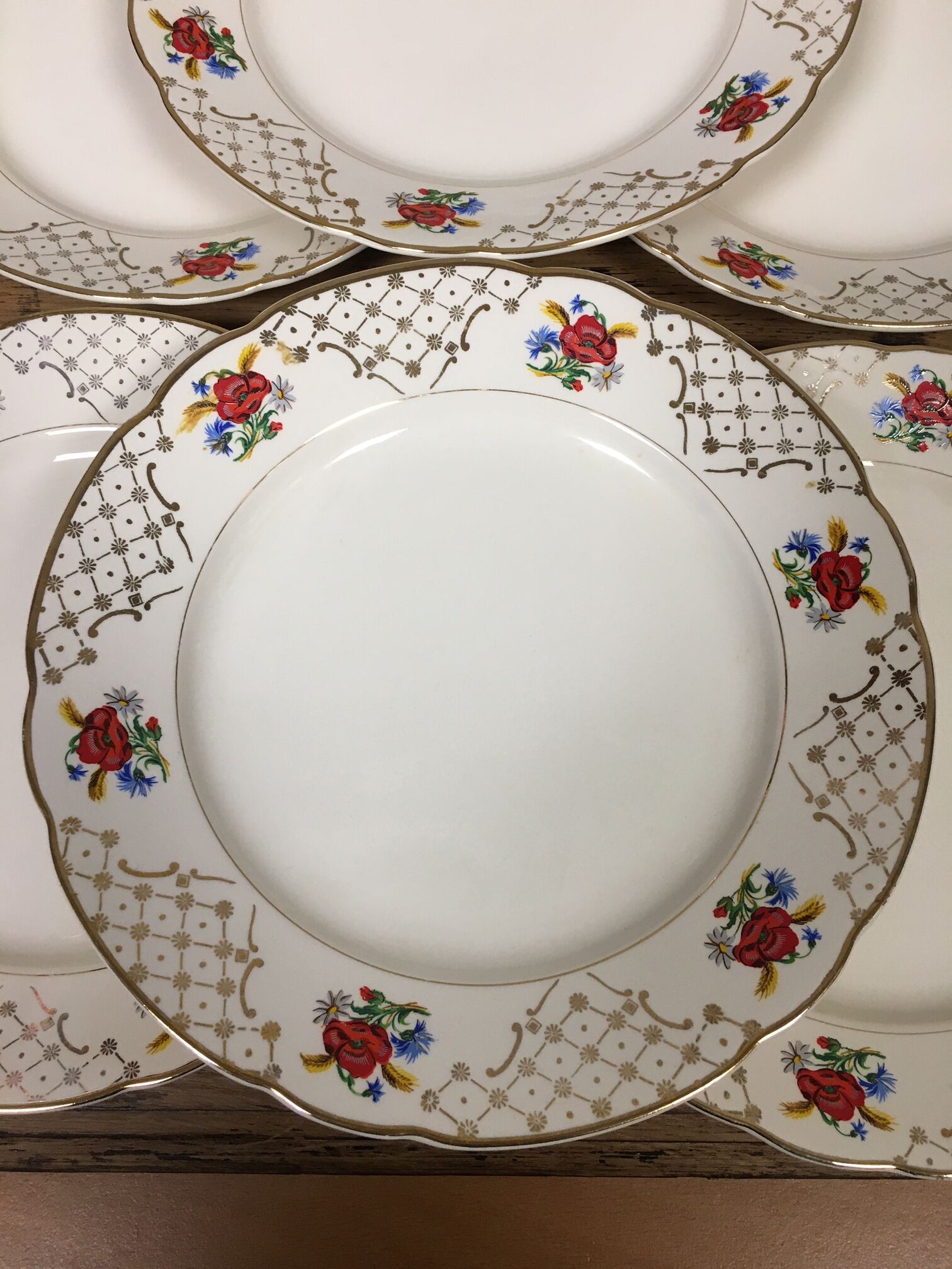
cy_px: 634
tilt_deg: -74.5
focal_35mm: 29
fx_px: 1063
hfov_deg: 48.2
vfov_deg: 61.7
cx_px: 476
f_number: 2.2
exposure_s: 1/33
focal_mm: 4.15
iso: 50
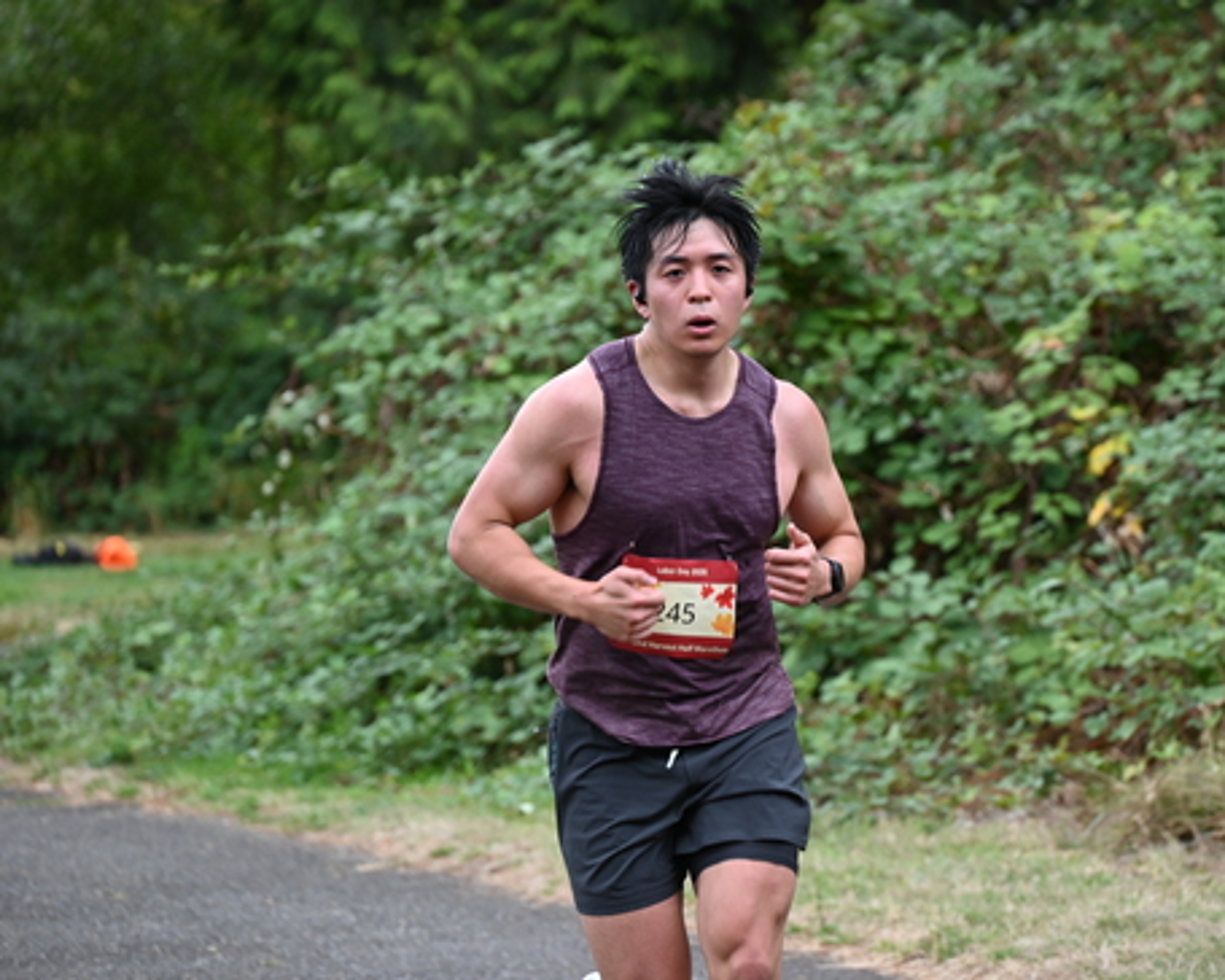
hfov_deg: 8.5
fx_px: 8230
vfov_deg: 6.8
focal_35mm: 227
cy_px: 489
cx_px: 735
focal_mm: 200
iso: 640
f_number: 6.3
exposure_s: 1/250
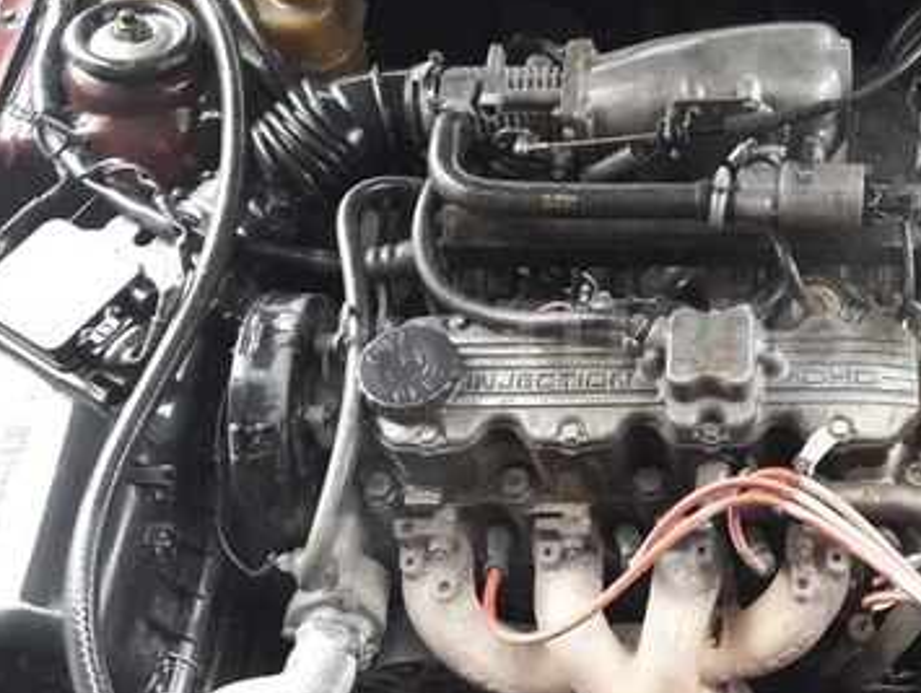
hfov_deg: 35.4
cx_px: 763
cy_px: 339
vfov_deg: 28.1
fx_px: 1385
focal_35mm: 52
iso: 200
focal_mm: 3.7
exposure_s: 1/25
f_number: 1.9
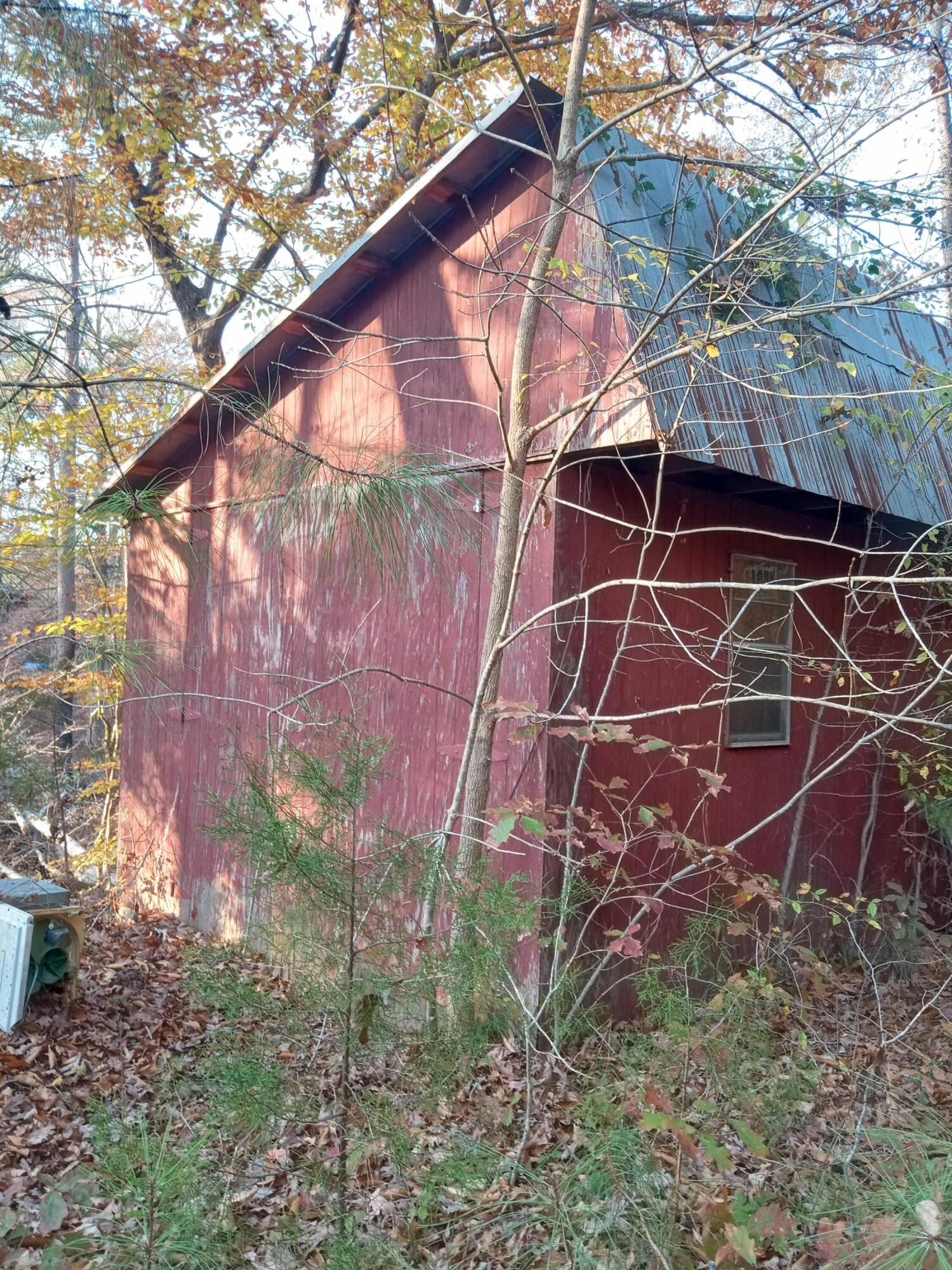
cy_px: 635
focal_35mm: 28
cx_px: 476
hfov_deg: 49.7
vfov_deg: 63.4
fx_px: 1027
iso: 136
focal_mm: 3.71
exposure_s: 1/60
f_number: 2.2
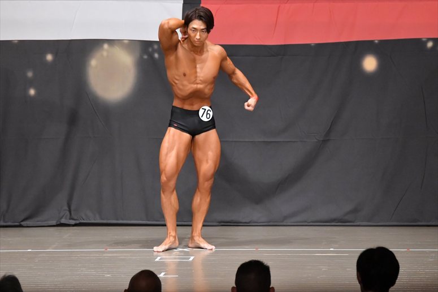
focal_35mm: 225
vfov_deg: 6.1
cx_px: 219
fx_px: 2736
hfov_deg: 9.2
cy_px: 146
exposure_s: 1/400
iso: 8000
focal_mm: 150
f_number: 5.6
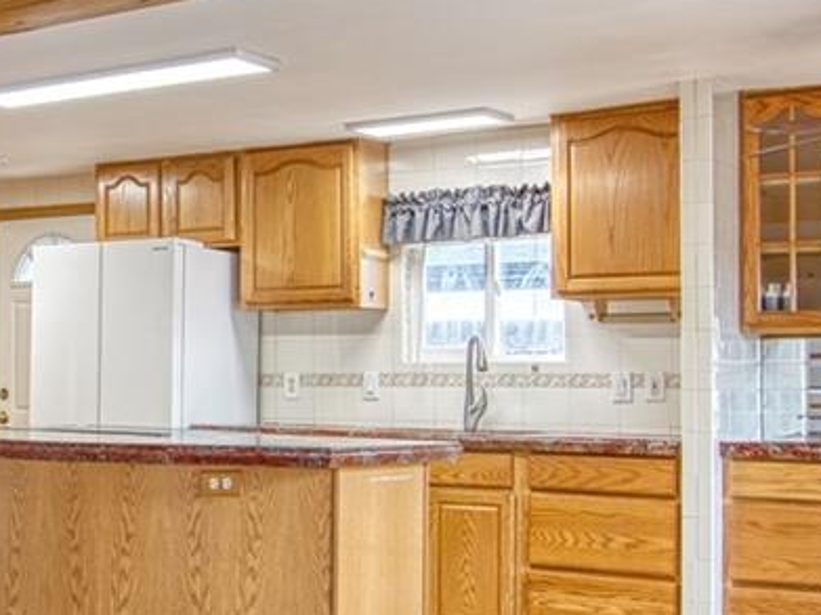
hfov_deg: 27.6
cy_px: 365
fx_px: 1494
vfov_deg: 23.2
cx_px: -124
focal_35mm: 63
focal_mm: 16
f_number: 4
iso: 500
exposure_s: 1/50
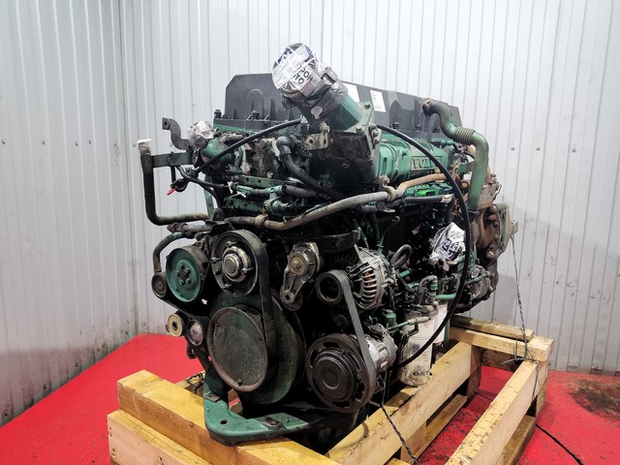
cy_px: 232
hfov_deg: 69.4
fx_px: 448
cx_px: 310
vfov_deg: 54.9
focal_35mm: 25
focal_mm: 4.71
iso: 181
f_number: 1.79
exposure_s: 1/33
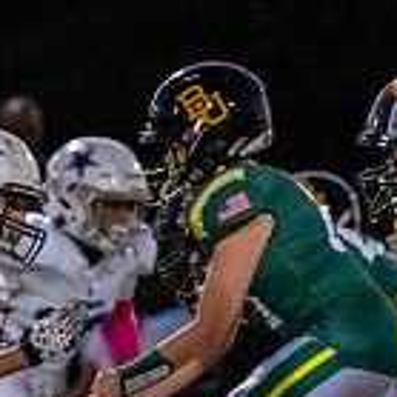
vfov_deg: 1.7
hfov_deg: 1.7
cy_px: 412
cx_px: -241
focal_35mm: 1021
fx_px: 13248
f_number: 2.8
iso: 4000
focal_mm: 200
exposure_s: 1/1000
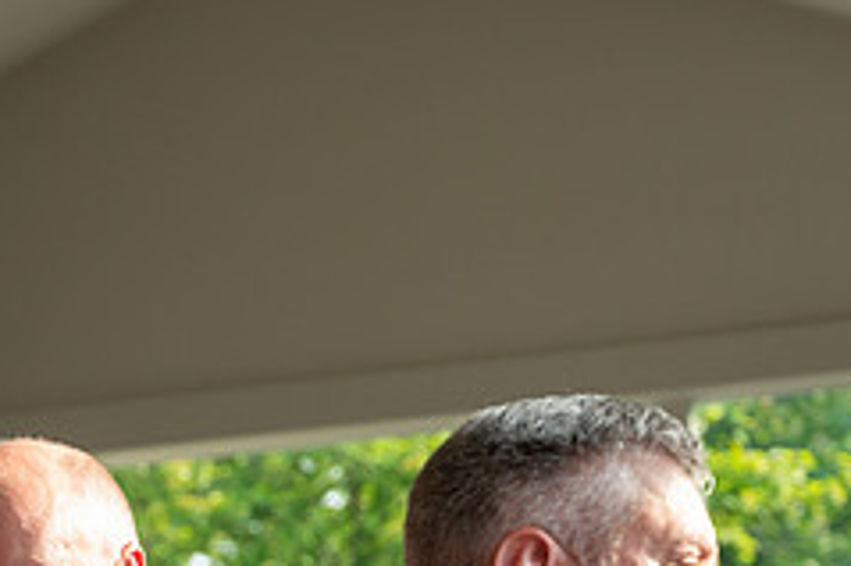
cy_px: 534
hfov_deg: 12.1
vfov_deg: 8.0
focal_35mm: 170
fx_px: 4016
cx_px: 342
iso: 640
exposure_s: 1/400
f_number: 4.5
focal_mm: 70
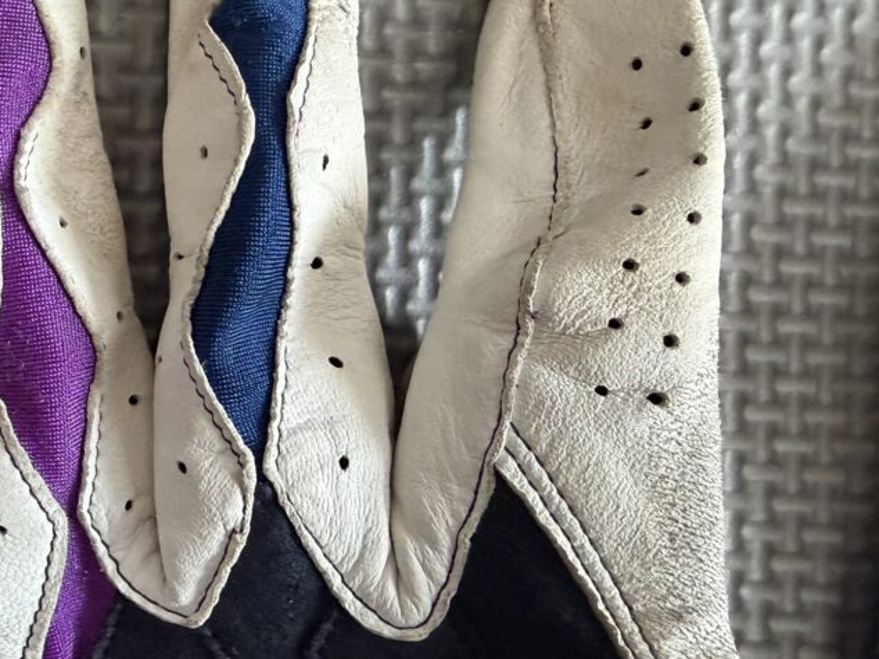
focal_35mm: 42
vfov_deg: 34.3
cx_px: 220
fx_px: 1066
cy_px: 291
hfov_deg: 43.4
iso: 400
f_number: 2.2
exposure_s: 1/60
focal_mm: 2.22
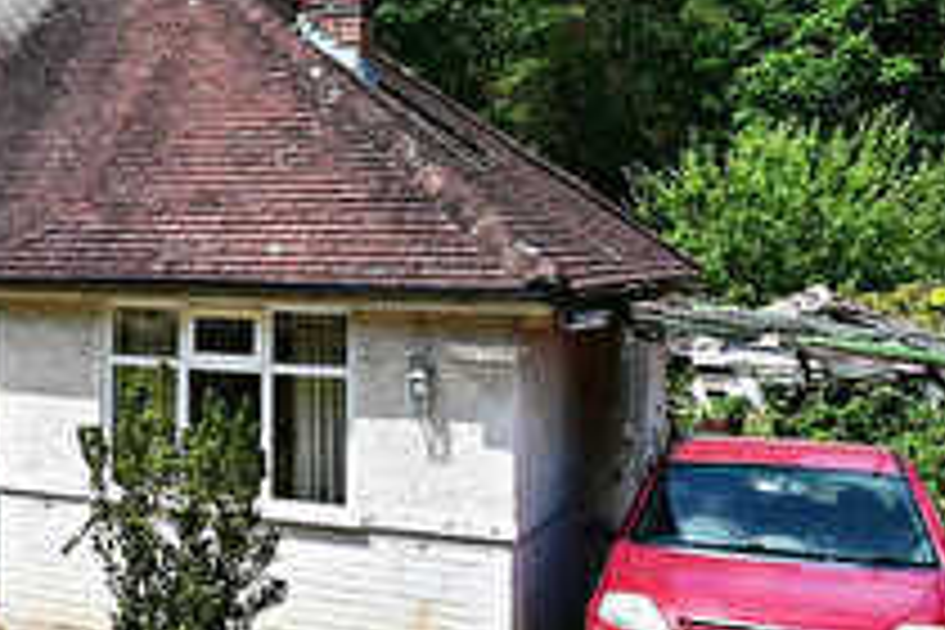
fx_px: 1619
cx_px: -360
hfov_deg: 26.3
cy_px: 243
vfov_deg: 22.0
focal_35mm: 62
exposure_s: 1/2500
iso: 400
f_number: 5.6
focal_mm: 18.5
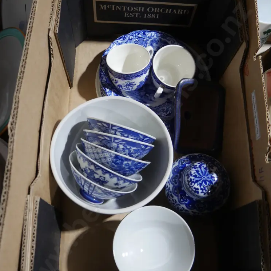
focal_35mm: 34
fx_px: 301
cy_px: 155
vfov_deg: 48.3
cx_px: 134
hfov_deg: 48.4
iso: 500
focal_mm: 14
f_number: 3.5
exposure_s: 1/60
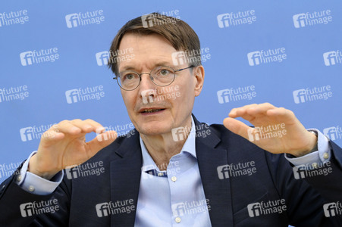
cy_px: 114
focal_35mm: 130
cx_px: 171
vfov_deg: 10.5
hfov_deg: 15.8
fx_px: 1234
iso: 4000
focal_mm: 130
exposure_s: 1/640
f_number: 5.6
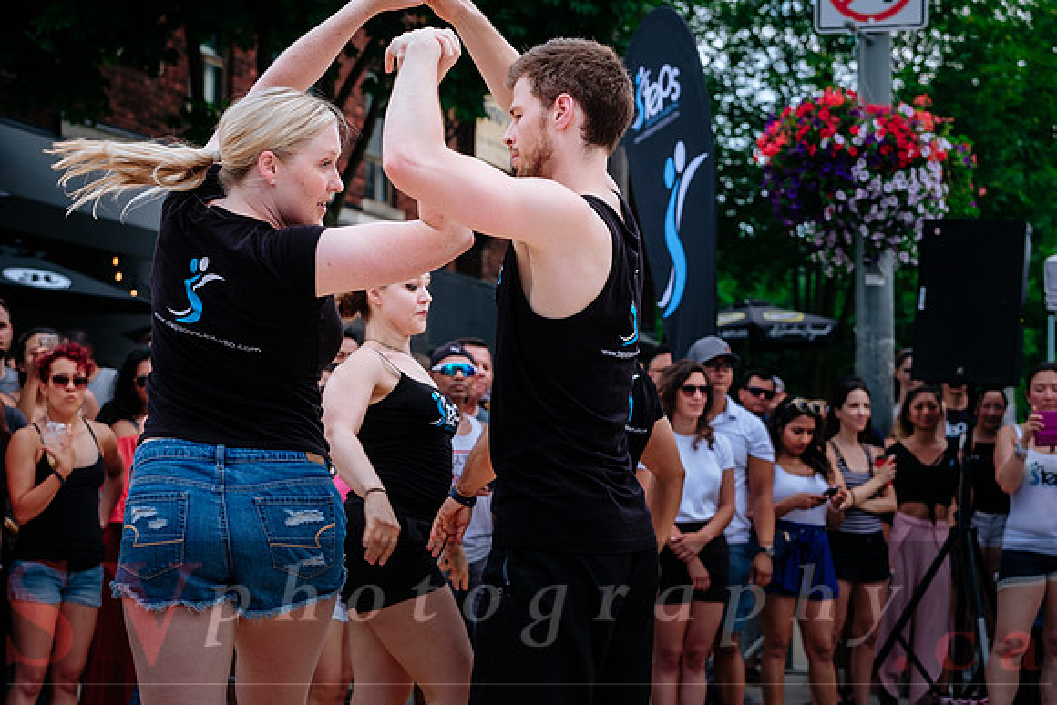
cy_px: 352
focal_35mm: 75
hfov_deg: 27.0
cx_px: 528
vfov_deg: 18.2
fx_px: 2202
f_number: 4
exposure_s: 1/500
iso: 200
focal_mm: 50
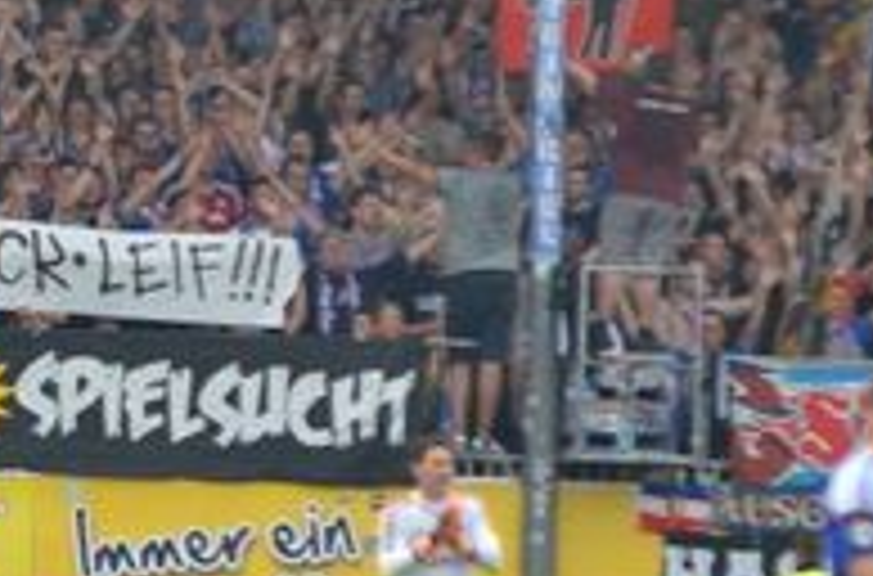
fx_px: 21295
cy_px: 223
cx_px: -153
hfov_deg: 2.3
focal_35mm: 881
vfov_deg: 1.5
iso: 800
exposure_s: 1/1000
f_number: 3.5
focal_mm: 200
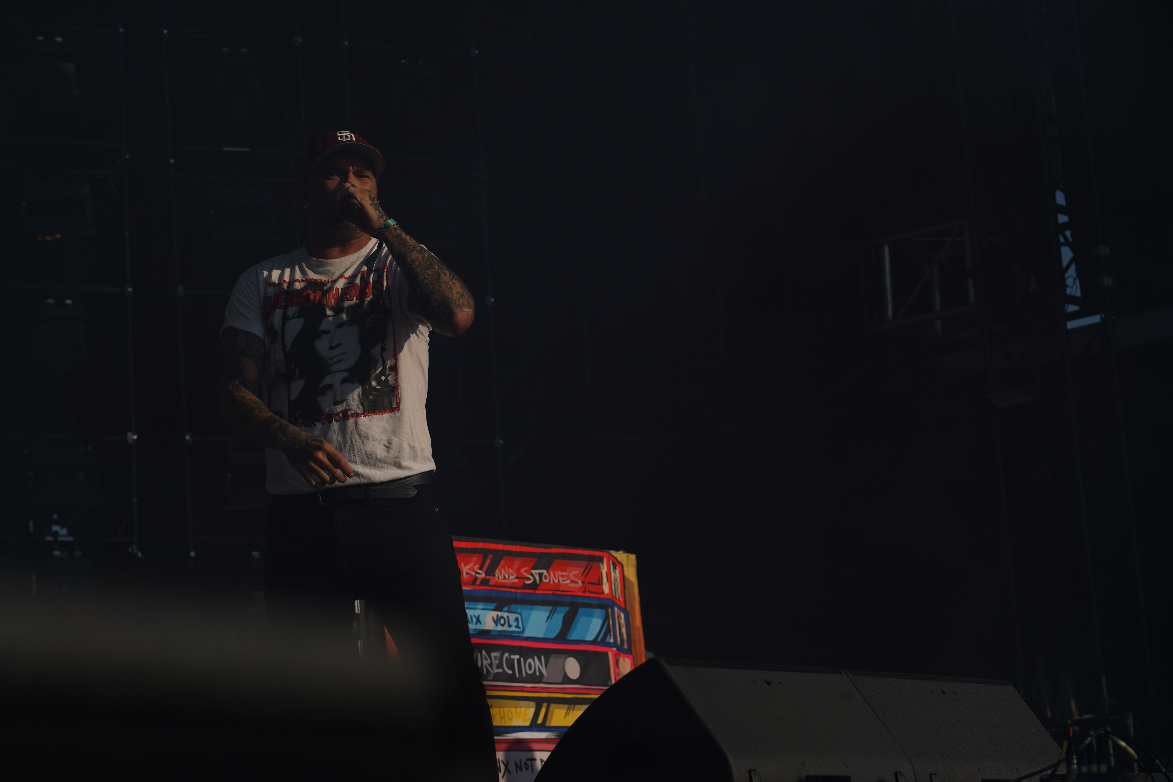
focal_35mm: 105
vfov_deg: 13.0
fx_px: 3421
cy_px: 391
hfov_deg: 19.5
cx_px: 586
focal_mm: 105
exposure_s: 1/1000
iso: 100
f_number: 8
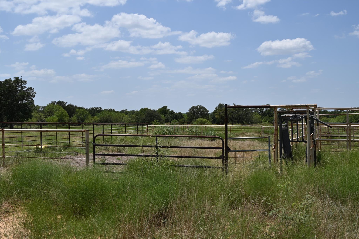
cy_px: 120
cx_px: 180
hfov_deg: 53.1
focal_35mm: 36
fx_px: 359
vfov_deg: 36.9
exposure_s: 1/1600
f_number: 4
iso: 100
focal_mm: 24
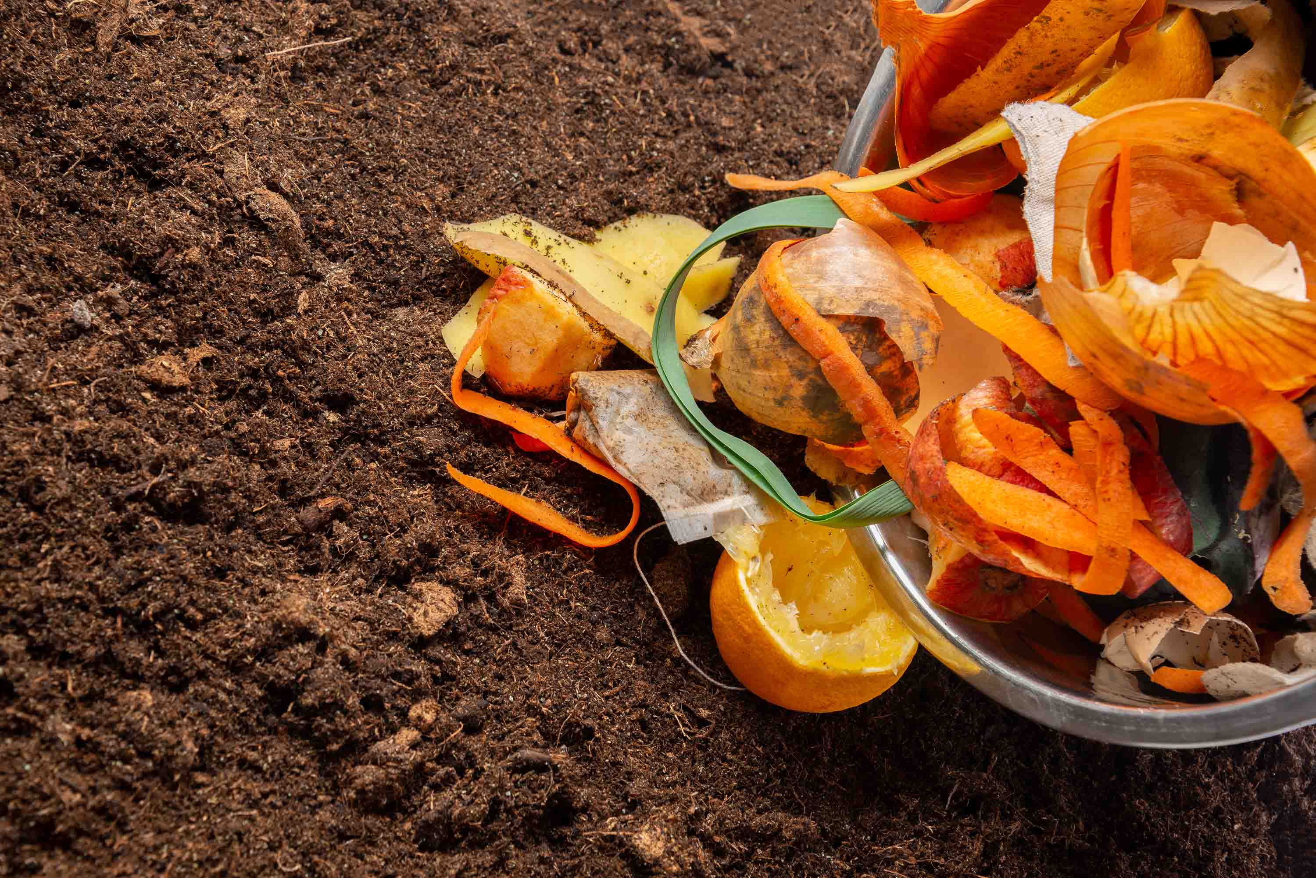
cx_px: 658
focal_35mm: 98
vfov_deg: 14.0
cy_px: 439
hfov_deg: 20.8
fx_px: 3583
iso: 100
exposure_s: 1/125
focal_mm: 98
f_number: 9
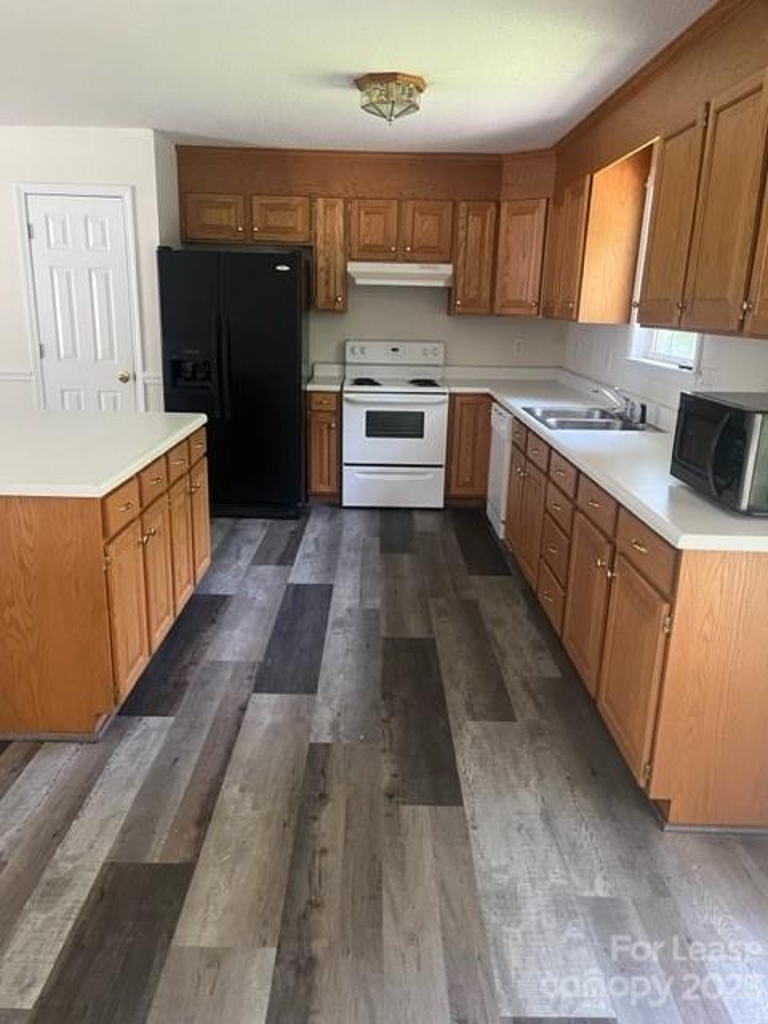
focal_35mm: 26
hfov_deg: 53.1
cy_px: 512
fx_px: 769
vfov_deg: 67.3
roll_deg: -1.5
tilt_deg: -15.2
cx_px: 384
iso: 320
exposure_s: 1/60
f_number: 1.6
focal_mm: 5.1
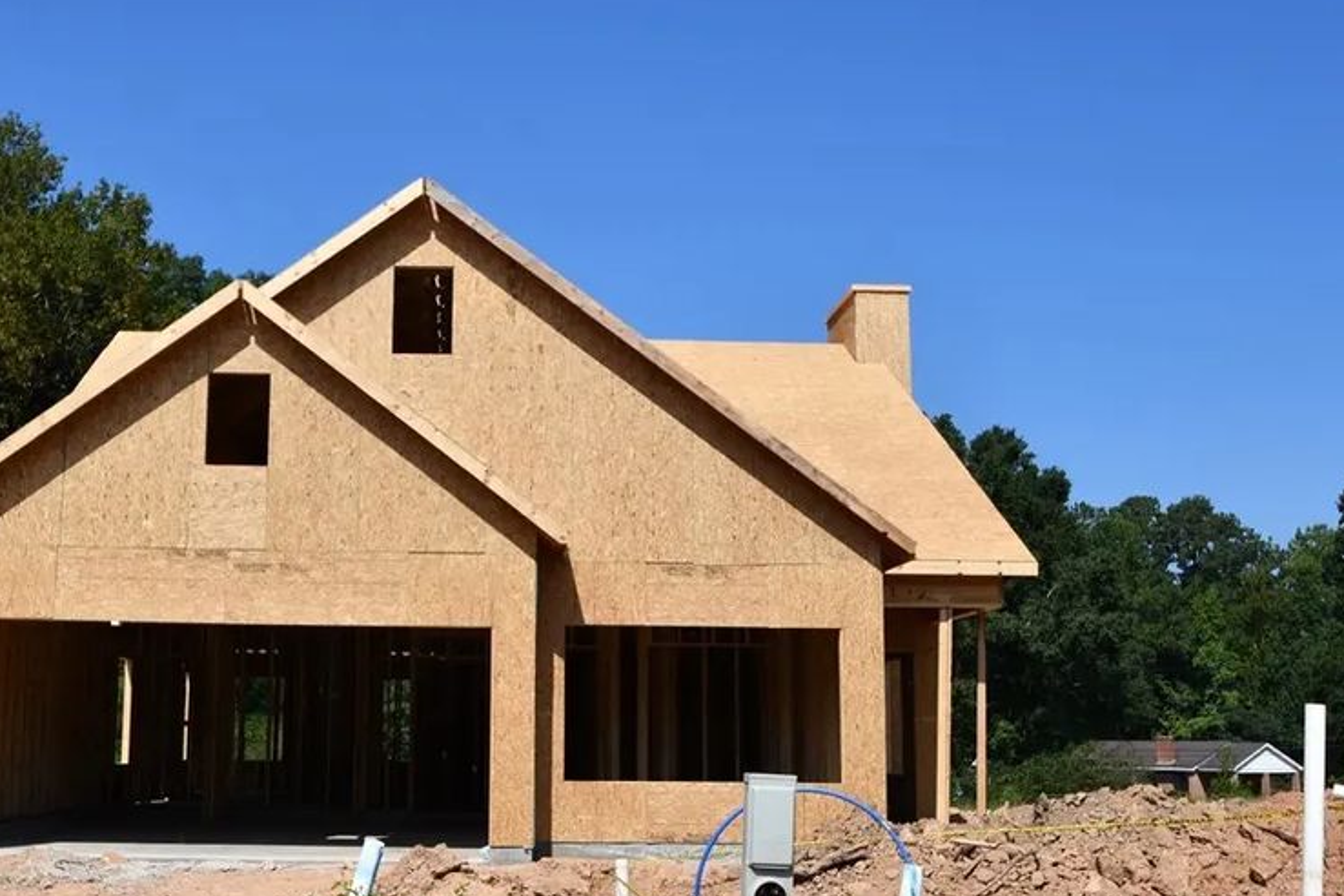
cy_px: 493
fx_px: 1605
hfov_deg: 45.2
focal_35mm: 43
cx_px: 535
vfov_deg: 31.2
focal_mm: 21
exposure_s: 1/320
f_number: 9
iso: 100
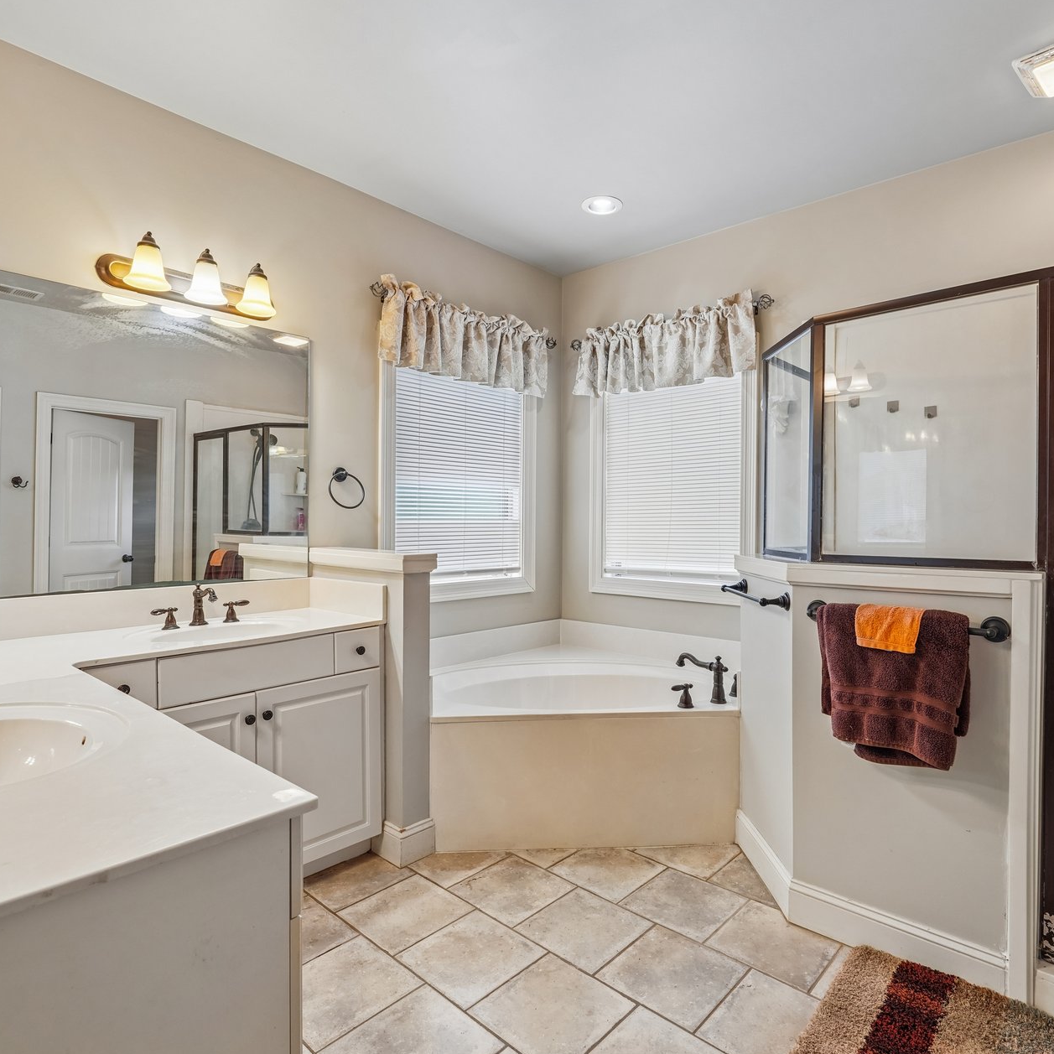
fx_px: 620
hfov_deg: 80.5
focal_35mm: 18
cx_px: 579
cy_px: 522
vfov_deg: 80.7
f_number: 8
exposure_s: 1/25
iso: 400
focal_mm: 13
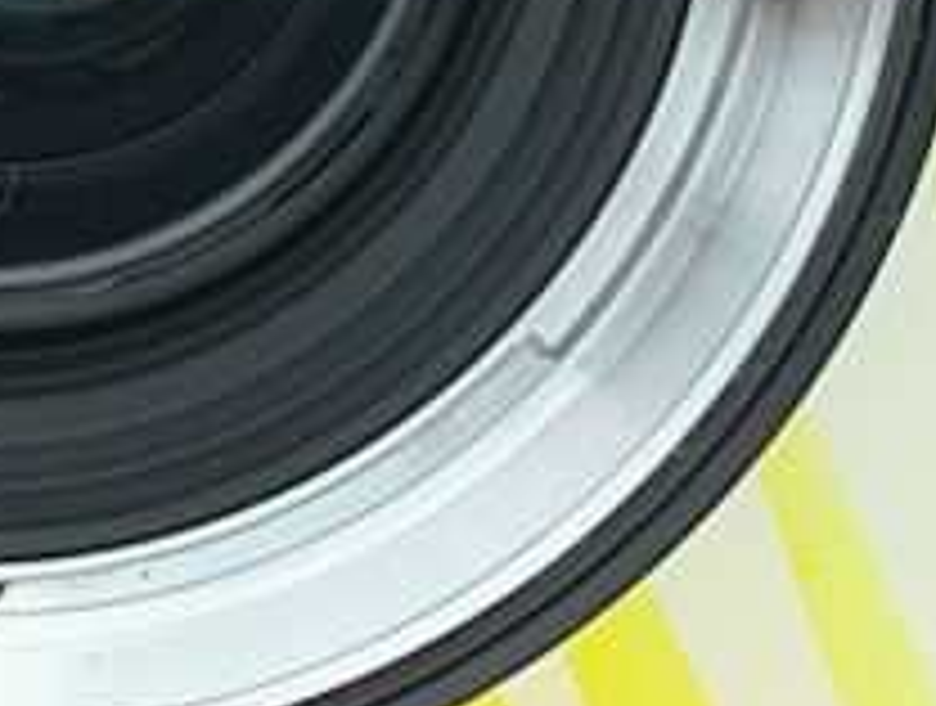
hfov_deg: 30.7
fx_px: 1599
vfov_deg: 22.9
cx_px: 40
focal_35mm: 59
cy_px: -137
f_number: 2
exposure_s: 1/100
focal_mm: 1.83
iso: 128
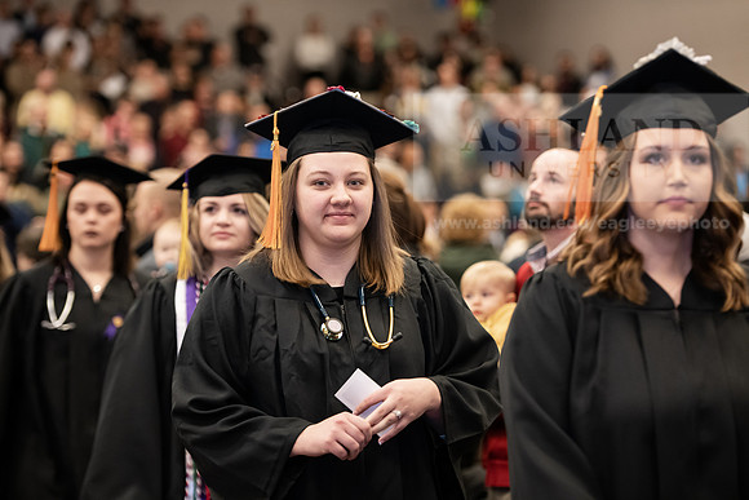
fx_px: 2414
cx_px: 374
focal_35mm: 116
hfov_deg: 17.6
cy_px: 250
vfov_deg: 11.8
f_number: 3.2
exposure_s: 1/200
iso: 2000
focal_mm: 116
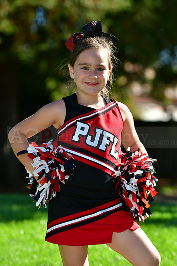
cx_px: 88
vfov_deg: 8.1
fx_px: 1879
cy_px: 133
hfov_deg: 5.4
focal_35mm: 255
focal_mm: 170
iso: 400
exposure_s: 1/1250
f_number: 4.5
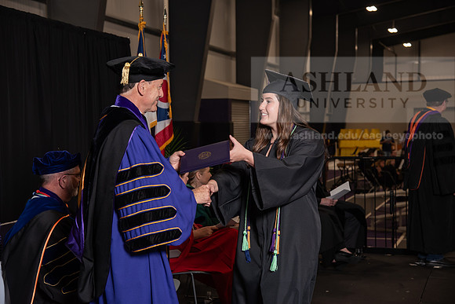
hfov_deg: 28.8
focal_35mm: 70
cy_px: 152
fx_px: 885
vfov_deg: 19.5
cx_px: 228
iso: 1000
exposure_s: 1/200
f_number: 5
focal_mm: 70
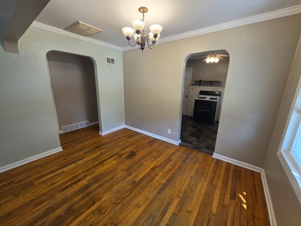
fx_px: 113
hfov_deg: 106.2
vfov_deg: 89.9
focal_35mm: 13
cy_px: 113
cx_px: 150
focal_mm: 2.2
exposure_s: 1/120
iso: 80
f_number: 1.9
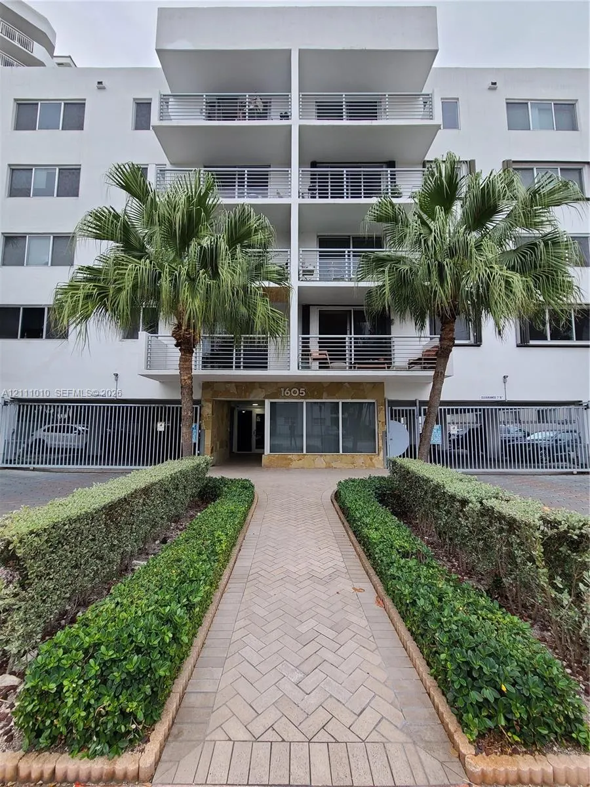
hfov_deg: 89.9
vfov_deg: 106.2
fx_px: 295
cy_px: 394
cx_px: 295
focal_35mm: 13
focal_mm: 2.2
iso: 50
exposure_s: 1/131
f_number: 2.2
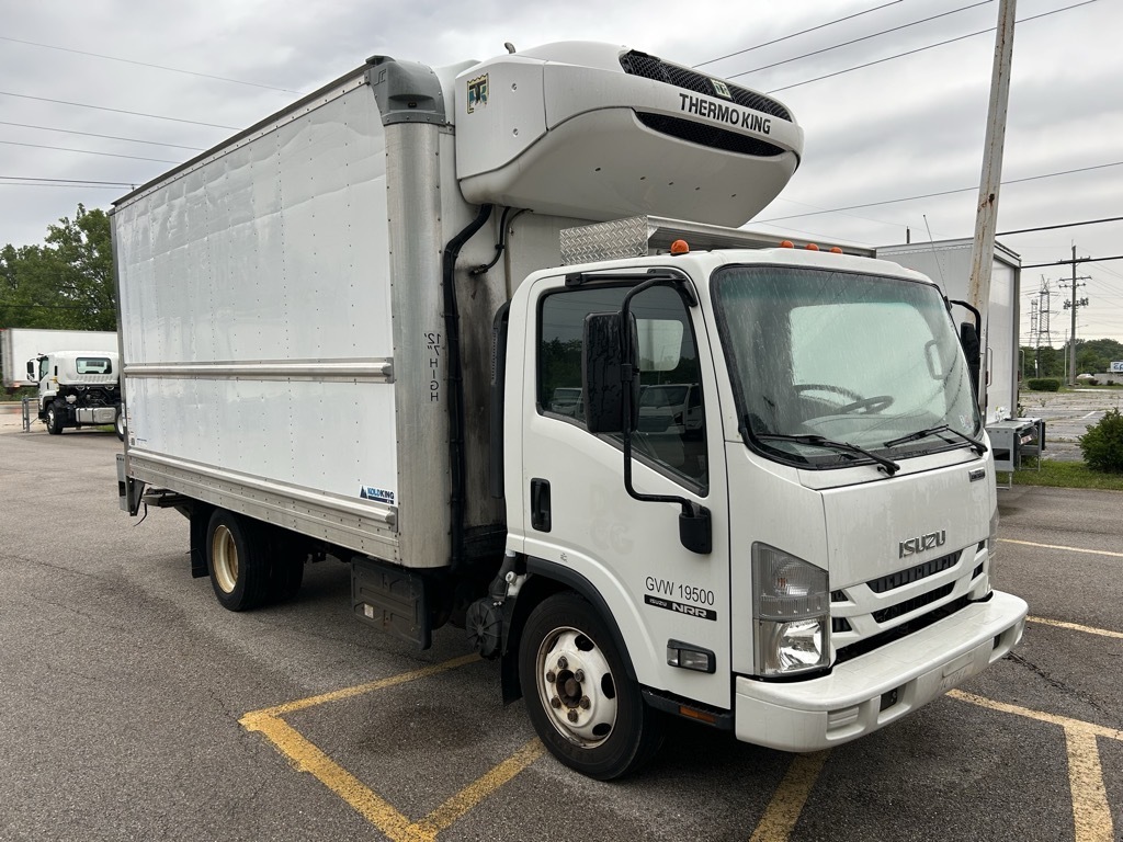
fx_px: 843
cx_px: 562
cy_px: 421
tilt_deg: -2.5
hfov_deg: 67.3
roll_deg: +0.8
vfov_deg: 53.1
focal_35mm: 26
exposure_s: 1/121
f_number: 1.5
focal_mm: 5.7
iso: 40
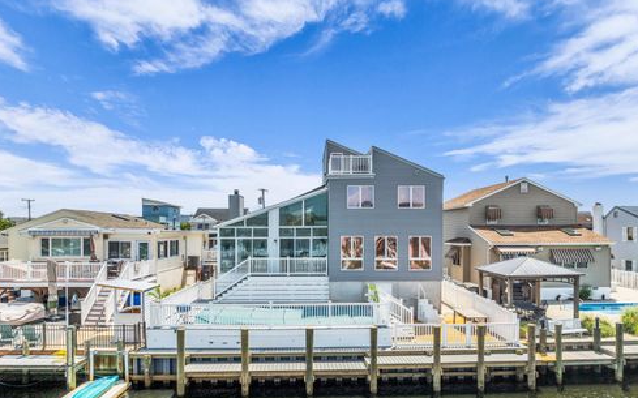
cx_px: 320
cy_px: 234
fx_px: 452
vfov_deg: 47.3
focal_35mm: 26
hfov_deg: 70.4
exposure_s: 1/2500
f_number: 2.8
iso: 120
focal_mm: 12.29
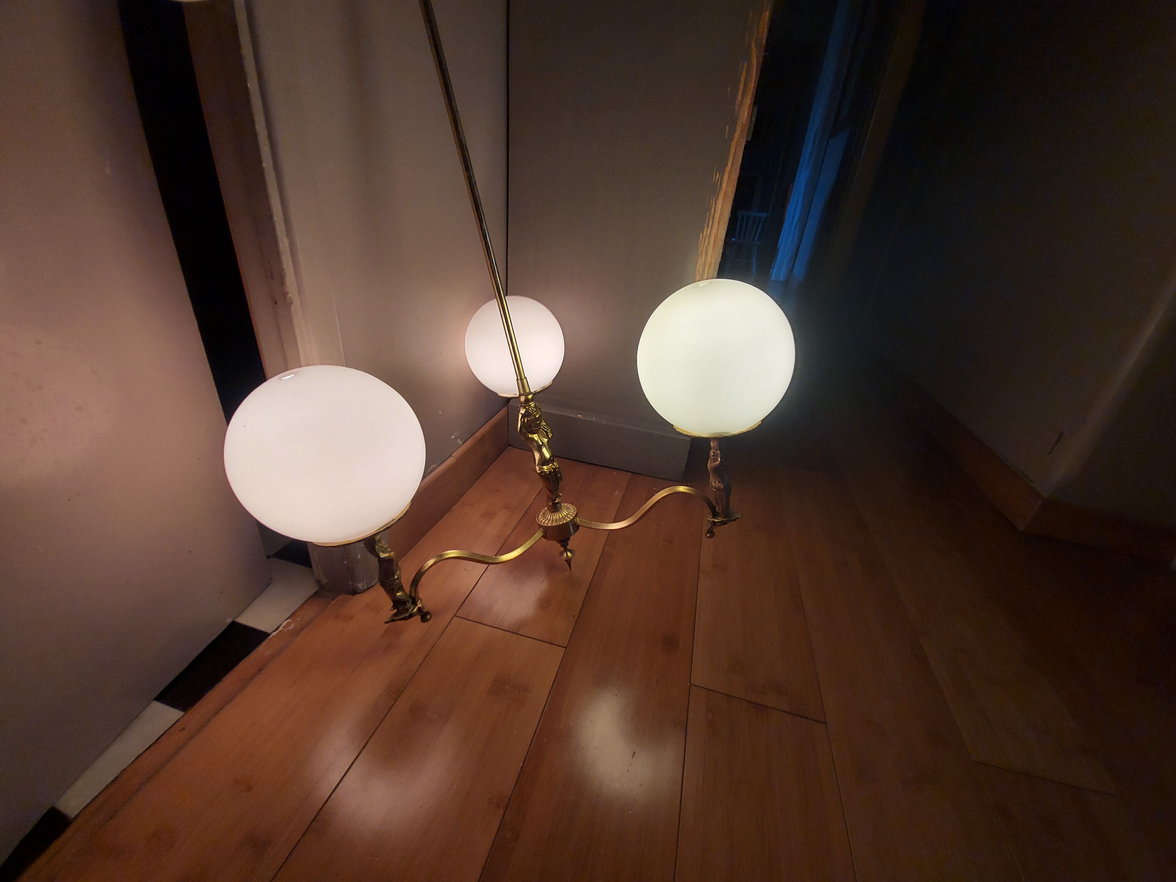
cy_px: 441
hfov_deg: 106.2
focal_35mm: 13
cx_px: 588
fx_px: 442
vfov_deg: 89.9
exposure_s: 1/100
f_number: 2.2
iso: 80
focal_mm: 1.74
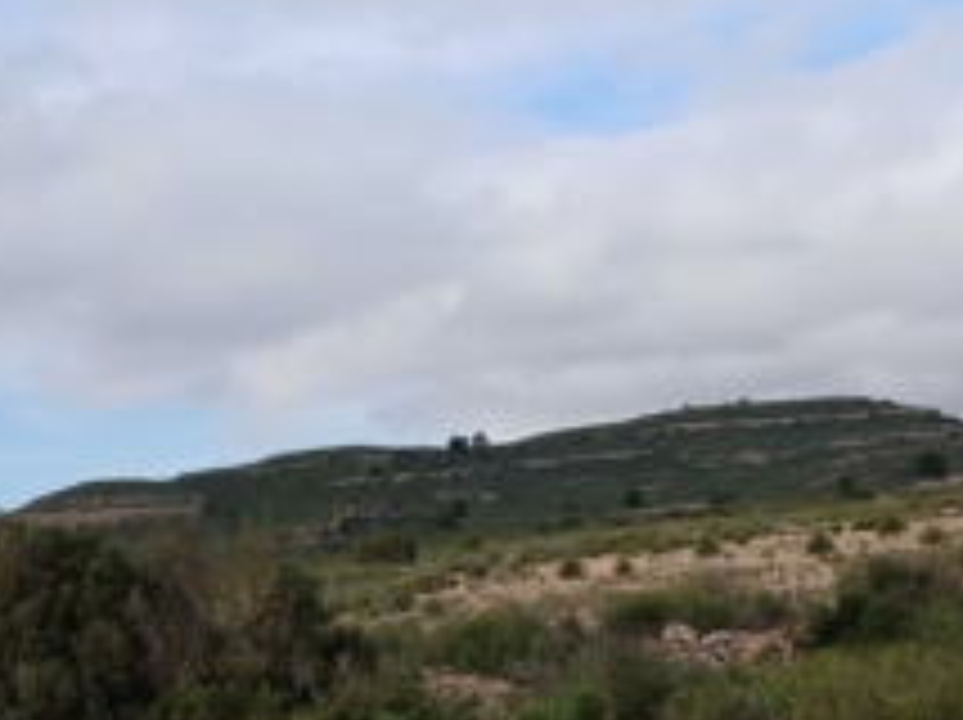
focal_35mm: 71
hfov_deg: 27.4
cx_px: 490
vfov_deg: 20.6
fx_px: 1973
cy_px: 495
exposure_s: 1/607
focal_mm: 3.98
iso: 20
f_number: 1.8
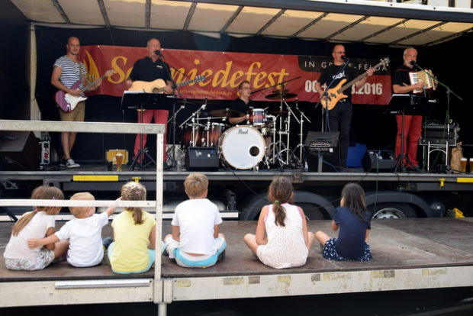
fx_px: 434
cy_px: 158
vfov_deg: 40.0
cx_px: 236
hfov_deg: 57.2
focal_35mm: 33
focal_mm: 22
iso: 100
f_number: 5
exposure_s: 1/100
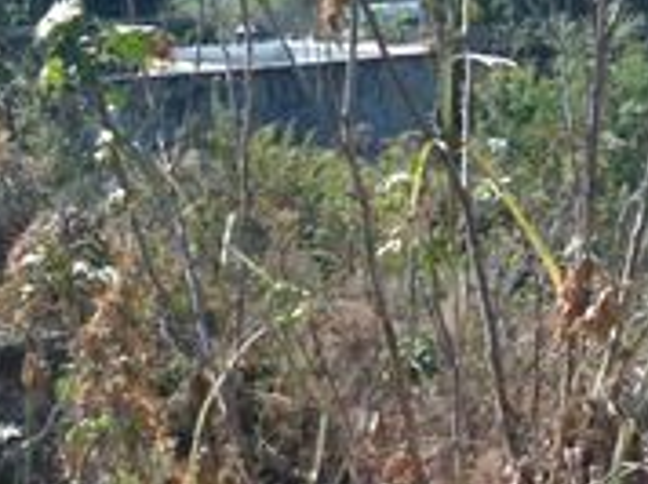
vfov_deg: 11.2
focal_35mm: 126
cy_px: 779
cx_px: 550
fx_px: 2356
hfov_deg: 15.5
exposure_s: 1/543
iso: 64
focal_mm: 3.85
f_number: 2.8
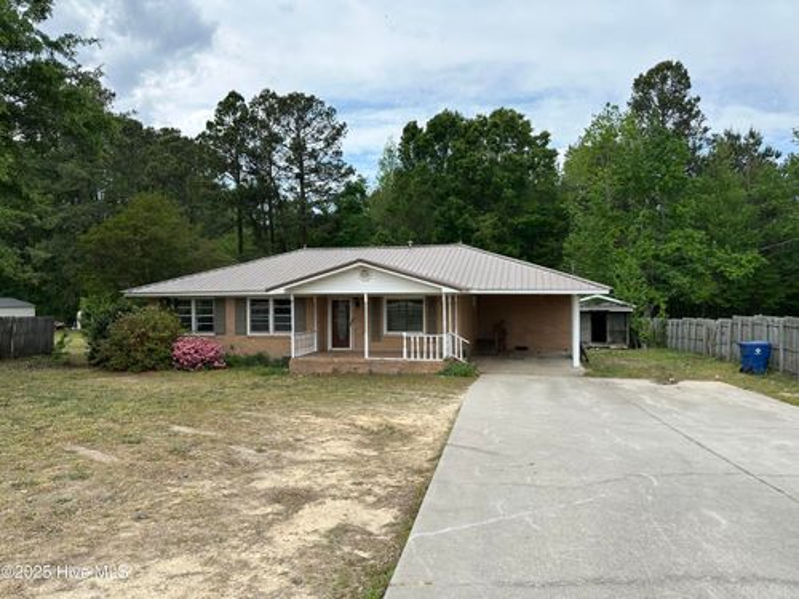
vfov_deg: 56.8
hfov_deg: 71.6
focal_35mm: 24
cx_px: 400
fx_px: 554
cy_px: 300
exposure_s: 1/2252
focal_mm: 6.86
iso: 80
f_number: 1.78
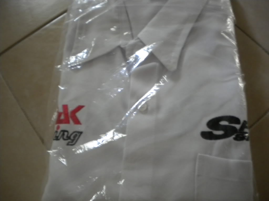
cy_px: 100
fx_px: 272
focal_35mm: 35
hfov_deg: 52.6
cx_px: 134
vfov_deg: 40.7
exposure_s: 1/10.8
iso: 400
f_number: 3.1
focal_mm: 6.3
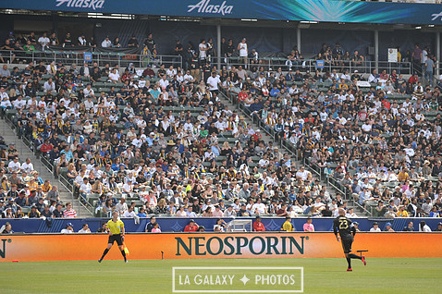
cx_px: 238
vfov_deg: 7.3
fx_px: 2307
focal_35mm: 188
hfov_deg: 10.9
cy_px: 141
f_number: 3.5
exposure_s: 1/2500
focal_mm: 155
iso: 320
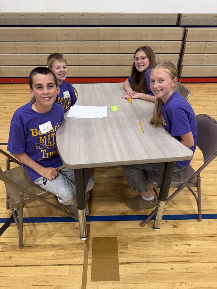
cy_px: 144
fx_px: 201
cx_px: 108
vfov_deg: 71.6
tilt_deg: -31.7
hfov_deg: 56.8
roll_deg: +1.0
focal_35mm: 24
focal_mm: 6.76
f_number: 1.78
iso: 200
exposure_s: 1/120
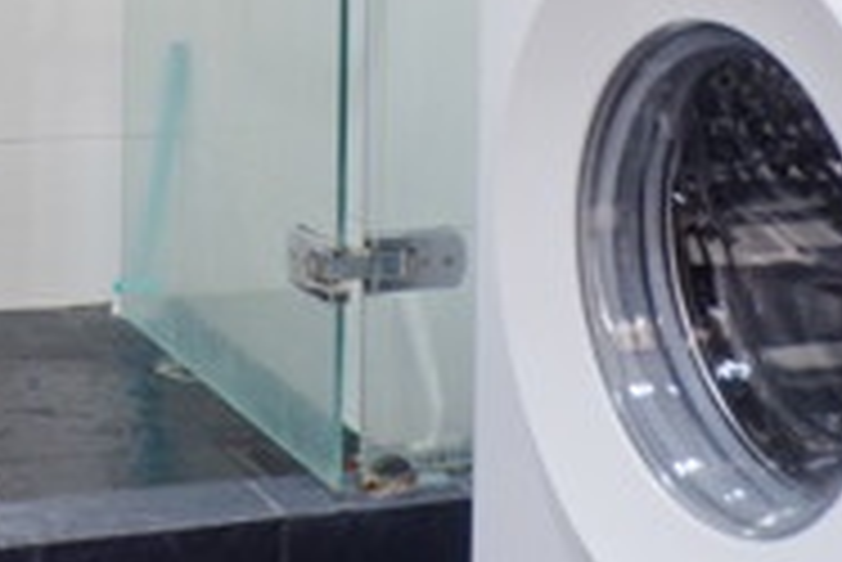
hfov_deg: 25.2
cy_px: -220
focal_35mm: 77
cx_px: 23
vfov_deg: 16.5
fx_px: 1802
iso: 640
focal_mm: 16
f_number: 3.5
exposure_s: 1/25
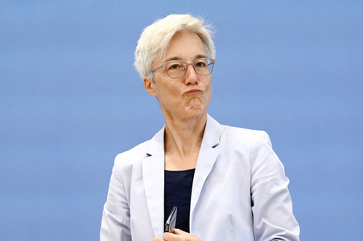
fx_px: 1229
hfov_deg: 16.8
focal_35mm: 122
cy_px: 120
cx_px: 182
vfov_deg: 11.2
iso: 4000
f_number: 6.3
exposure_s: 1/500
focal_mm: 122
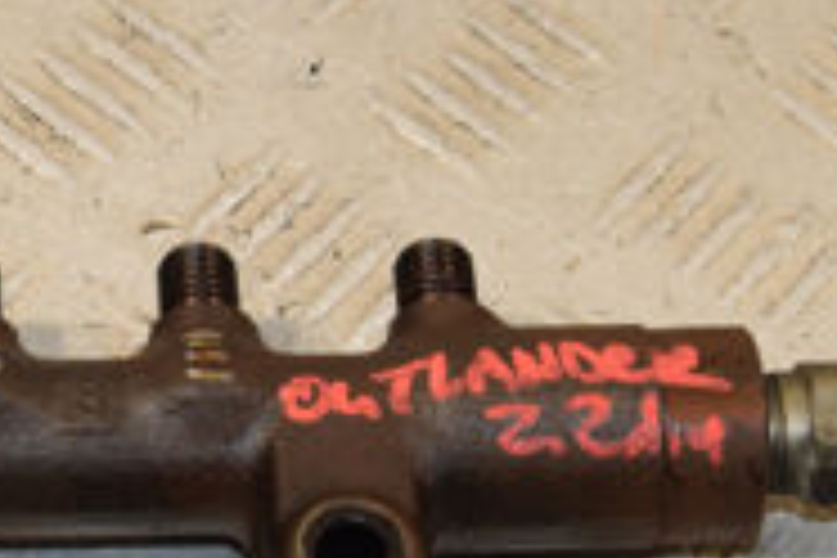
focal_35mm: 181
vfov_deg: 7.6
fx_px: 4201
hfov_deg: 11.3
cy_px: 184
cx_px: 4
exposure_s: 1/200
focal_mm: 35
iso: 800
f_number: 8
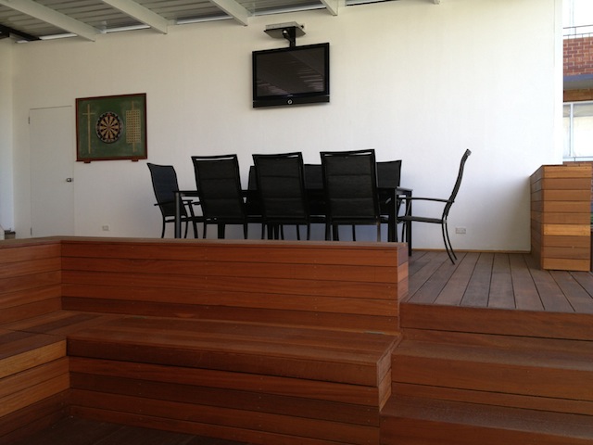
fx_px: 600
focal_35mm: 35
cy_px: 222
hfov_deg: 52.6
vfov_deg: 40.7
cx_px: 296
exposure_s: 1/120
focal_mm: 4.28
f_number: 2.4
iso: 50
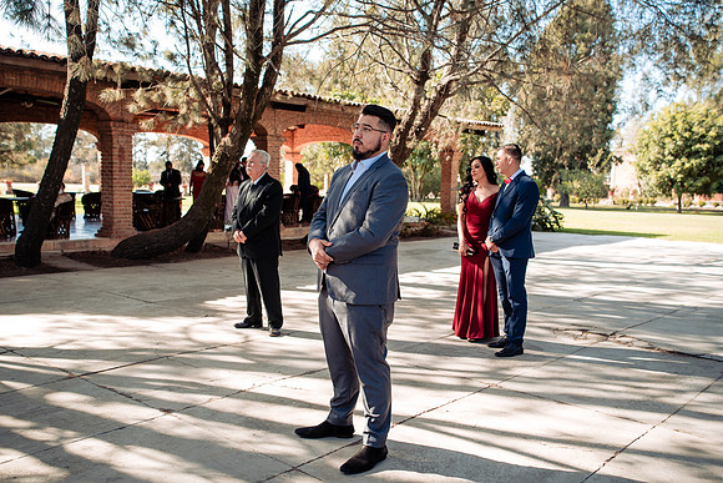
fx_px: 703
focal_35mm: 35
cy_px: 242
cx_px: 362
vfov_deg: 37.9
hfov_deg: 54.4
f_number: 4
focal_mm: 35
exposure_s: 1/160
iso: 100
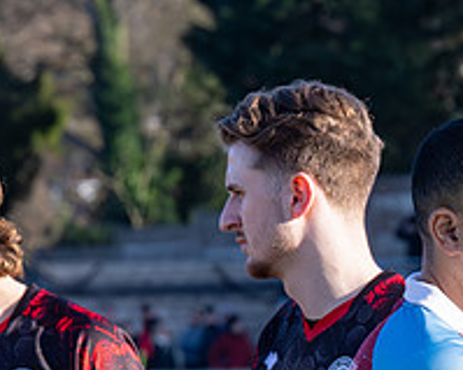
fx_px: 6259
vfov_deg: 3.4
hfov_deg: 4.2
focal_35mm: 457
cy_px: 309
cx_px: 405
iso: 500
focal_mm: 84
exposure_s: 1/3200
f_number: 5
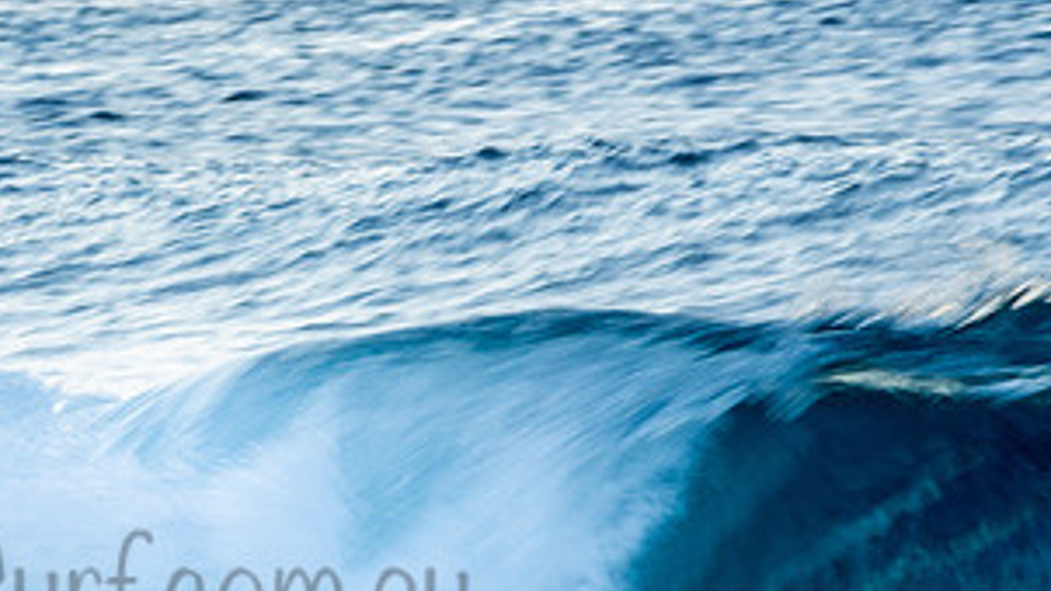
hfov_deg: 1.4
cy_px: 532
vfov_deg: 0.8
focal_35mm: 1574
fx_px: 43872
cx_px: 135
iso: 100
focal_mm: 500
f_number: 16
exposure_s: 1/30
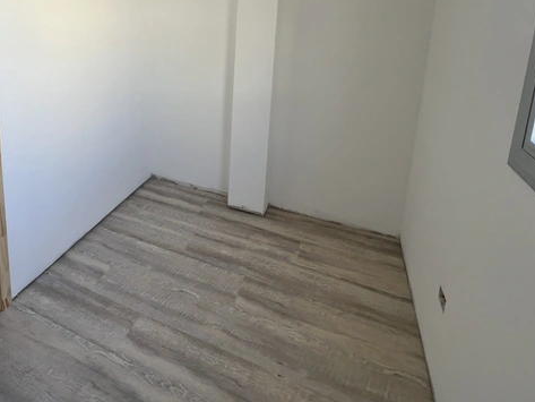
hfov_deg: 73.1
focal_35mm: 22
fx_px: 340
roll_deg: +0.5
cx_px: 162
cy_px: 71
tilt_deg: -9.8
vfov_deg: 56.0
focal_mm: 1.57
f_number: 1.8
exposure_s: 1/99
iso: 32
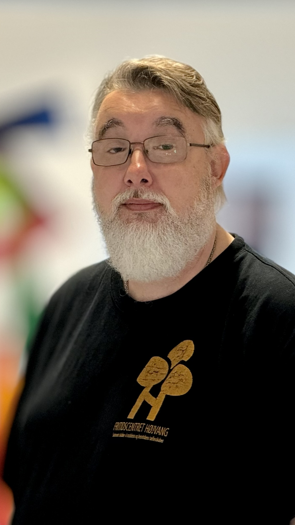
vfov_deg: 16.4
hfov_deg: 9.3
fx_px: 1821
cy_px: 262
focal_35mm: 131
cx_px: 157
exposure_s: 1/50
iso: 200
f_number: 2.8
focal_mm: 15.66
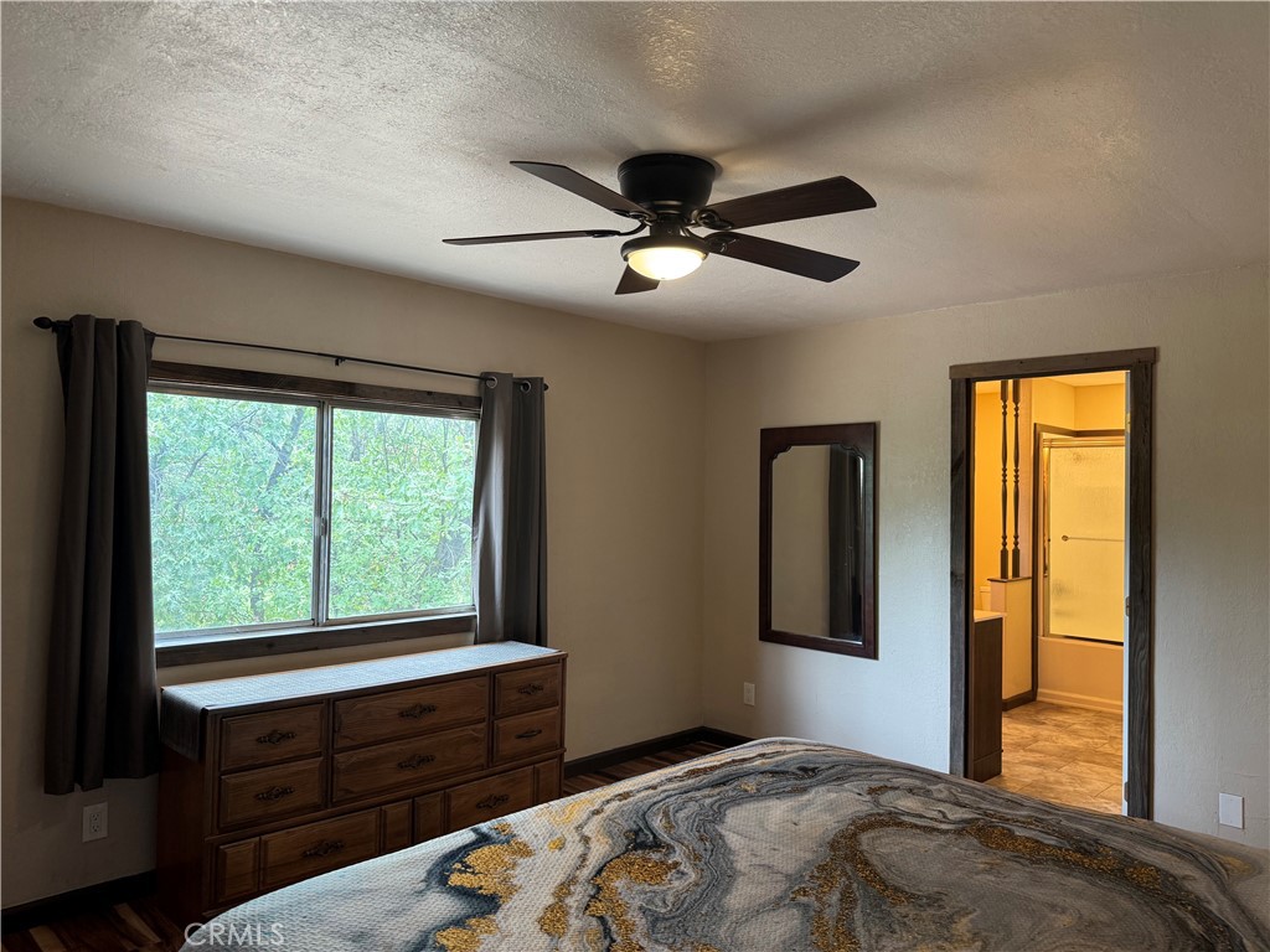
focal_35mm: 24
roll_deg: -1.5
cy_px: 476
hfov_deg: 71.6
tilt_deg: +0.3
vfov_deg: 56.8
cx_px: 635
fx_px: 881
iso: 160
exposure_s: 1/60
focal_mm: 6.76
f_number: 1.78
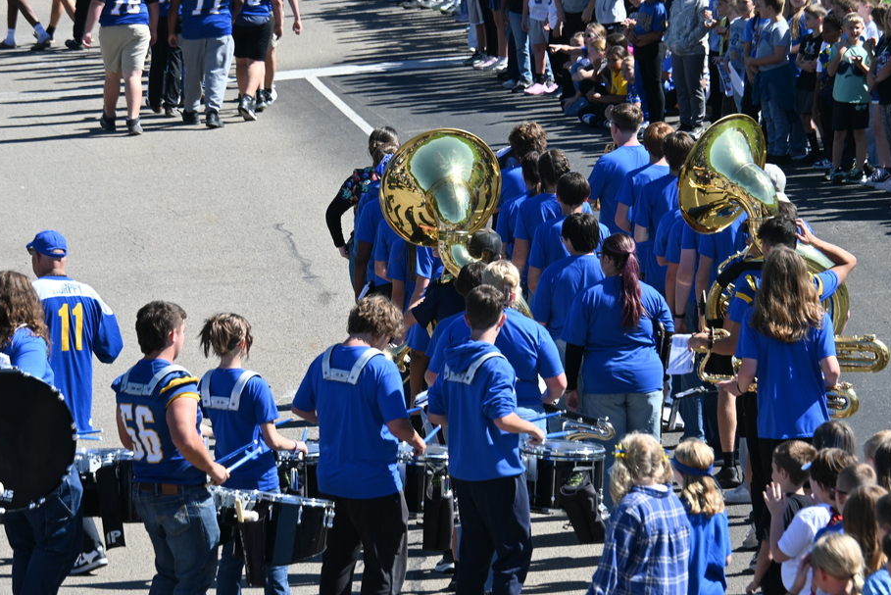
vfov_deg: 4.5
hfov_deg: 6.8
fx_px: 7527
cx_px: 487
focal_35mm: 304
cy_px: 263
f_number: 7.6
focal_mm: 180
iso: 180
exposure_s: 1/320
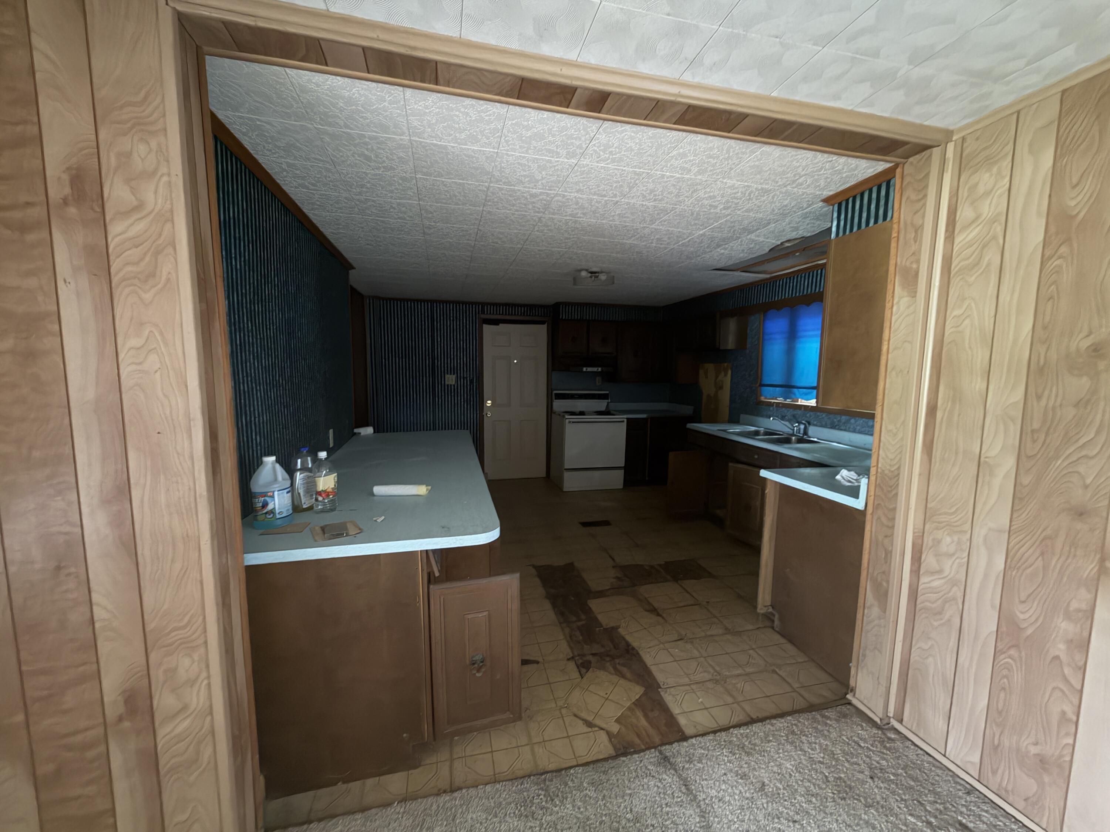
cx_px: 555
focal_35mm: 14
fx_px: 449
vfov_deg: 85.7
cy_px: 416
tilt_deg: -5.9
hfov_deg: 102.1
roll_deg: -1.6
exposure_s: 1/12
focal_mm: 2.22
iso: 640
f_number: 2.2
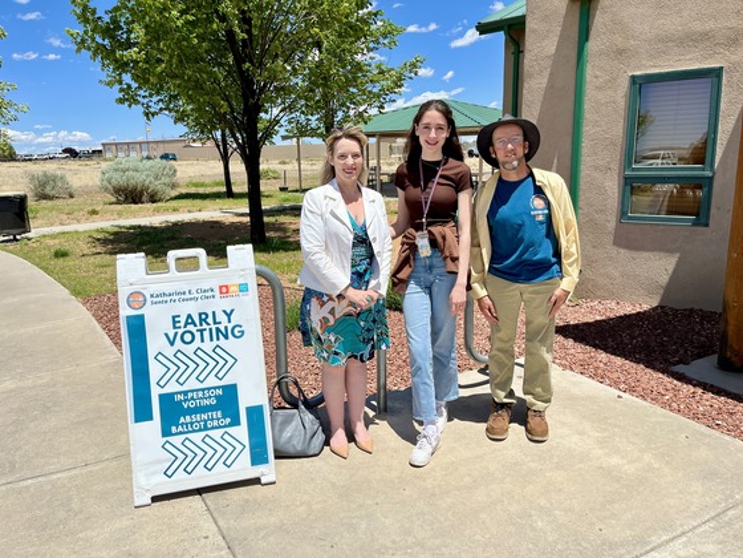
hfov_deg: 67.3
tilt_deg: -10.0
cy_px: 279
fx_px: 558
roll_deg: +1.2
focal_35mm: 26
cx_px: 372
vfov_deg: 53.1
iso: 50
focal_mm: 5.1
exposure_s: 1/5076
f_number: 1.6
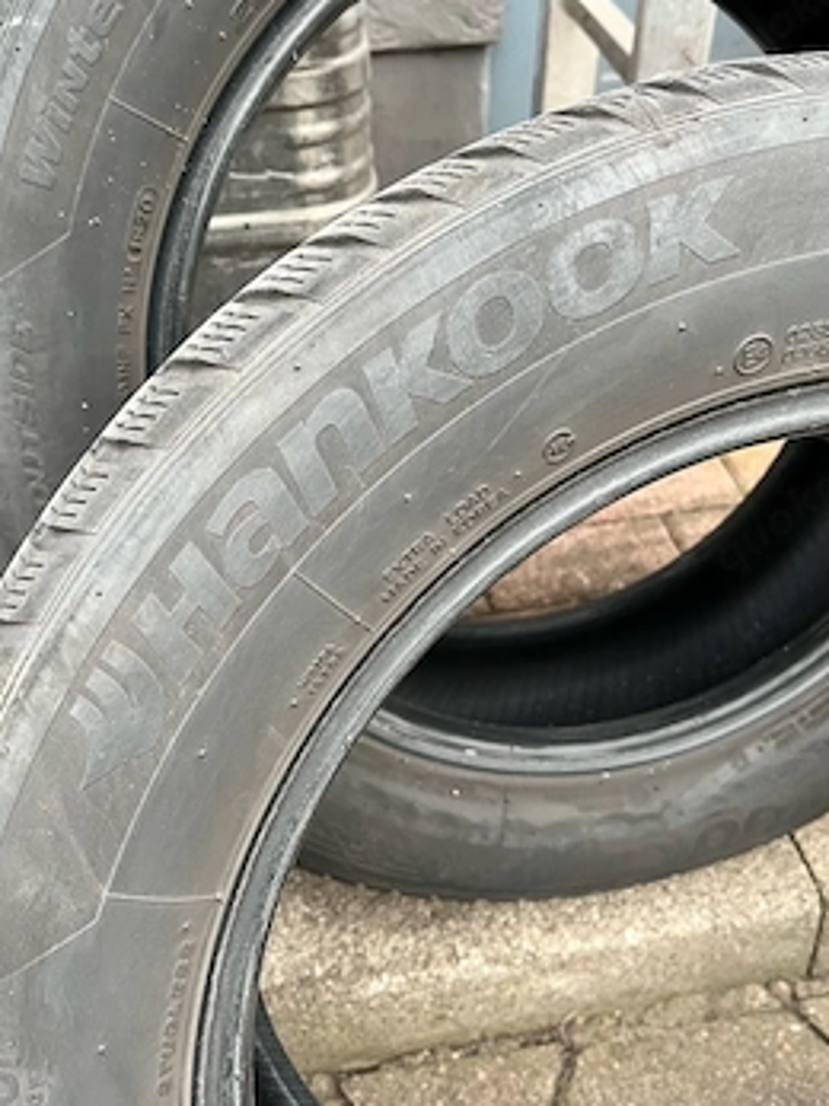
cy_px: 535
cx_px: 389
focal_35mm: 30
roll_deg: +5.9
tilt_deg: -41.7
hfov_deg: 46.7
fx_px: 959
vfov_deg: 60.0
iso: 125
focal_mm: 5.1
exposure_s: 1/86
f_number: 1.6
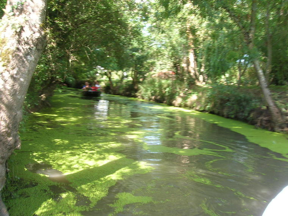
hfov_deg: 54.0
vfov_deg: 41.8
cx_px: 144
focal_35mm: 34
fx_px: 283
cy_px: 108
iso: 50
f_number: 4.9
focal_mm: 5.7
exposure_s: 1/18.6
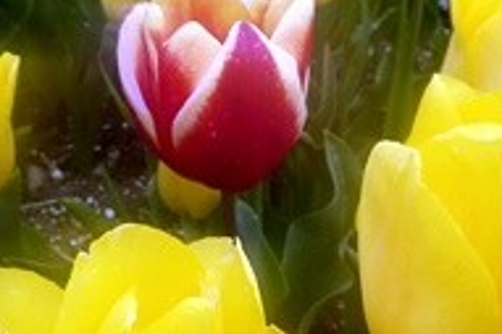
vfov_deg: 20.0
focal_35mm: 68
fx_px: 947
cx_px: 208
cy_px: 156
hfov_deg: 29.6
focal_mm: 4.3
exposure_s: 1/400
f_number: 3.3
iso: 80
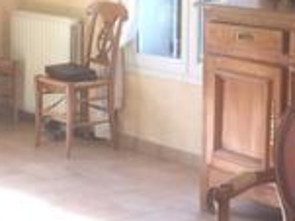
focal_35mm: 115
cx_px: 199
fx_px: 979
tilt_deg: -6.8
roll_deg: +0.6
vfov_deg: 12.8
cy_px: 55
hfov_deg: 17.1
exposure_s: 1/30
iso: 32
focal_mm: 4.15
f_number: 2.2
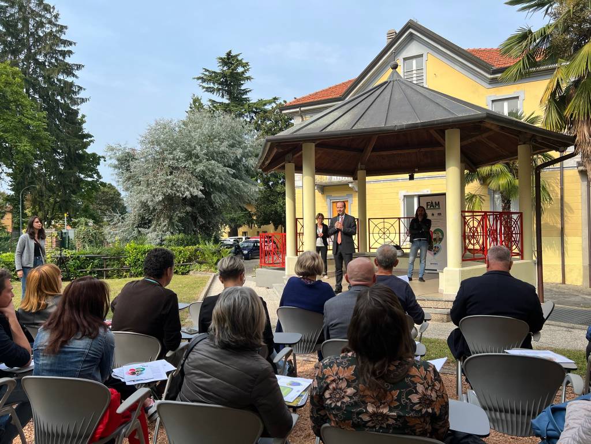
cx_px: 296
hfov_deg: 67.3
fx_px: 444
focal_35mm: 26
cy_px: 222
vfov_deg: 53.1
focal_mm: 5.7
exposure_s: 1/2457
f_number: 1.5
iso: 50
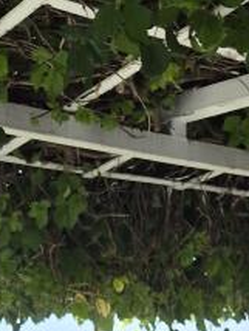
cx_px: 150
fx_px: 1053
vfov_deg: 15.4
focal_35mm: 110
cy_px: 591
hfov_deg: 13.5
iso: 80
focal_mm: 5.4
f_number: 1.8
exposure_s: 1/3904
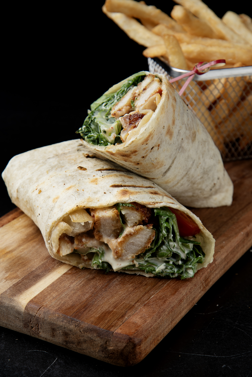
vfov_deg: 20.9
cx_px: 126
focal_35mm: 98
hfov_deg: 14.0
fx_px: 1024
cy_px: 188
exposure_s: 1/250
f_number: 9
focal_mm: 65
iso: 125
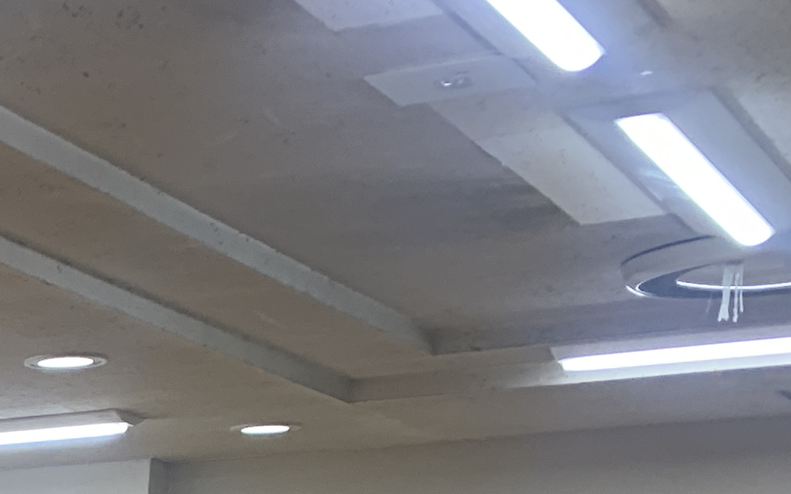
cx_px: -712
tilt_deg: -11.7
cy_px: 1186
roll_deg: +0.0
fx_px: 2414
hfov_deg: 15.5
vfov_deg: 10.2
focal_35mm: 112
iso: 80
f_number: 1.8
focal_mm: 4.25
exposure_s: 1/121
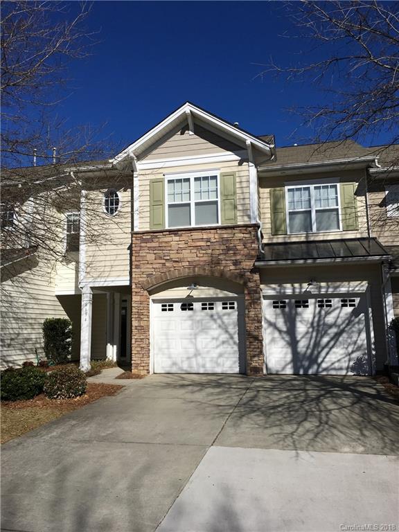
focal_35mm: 29
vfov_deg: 61.7
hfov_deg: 48.2
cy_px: 266
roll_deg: +1.2
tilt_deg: +10.6
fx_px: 446
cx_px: 200
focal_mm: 4.15
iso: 25
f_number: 2.2
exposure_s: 1/3846
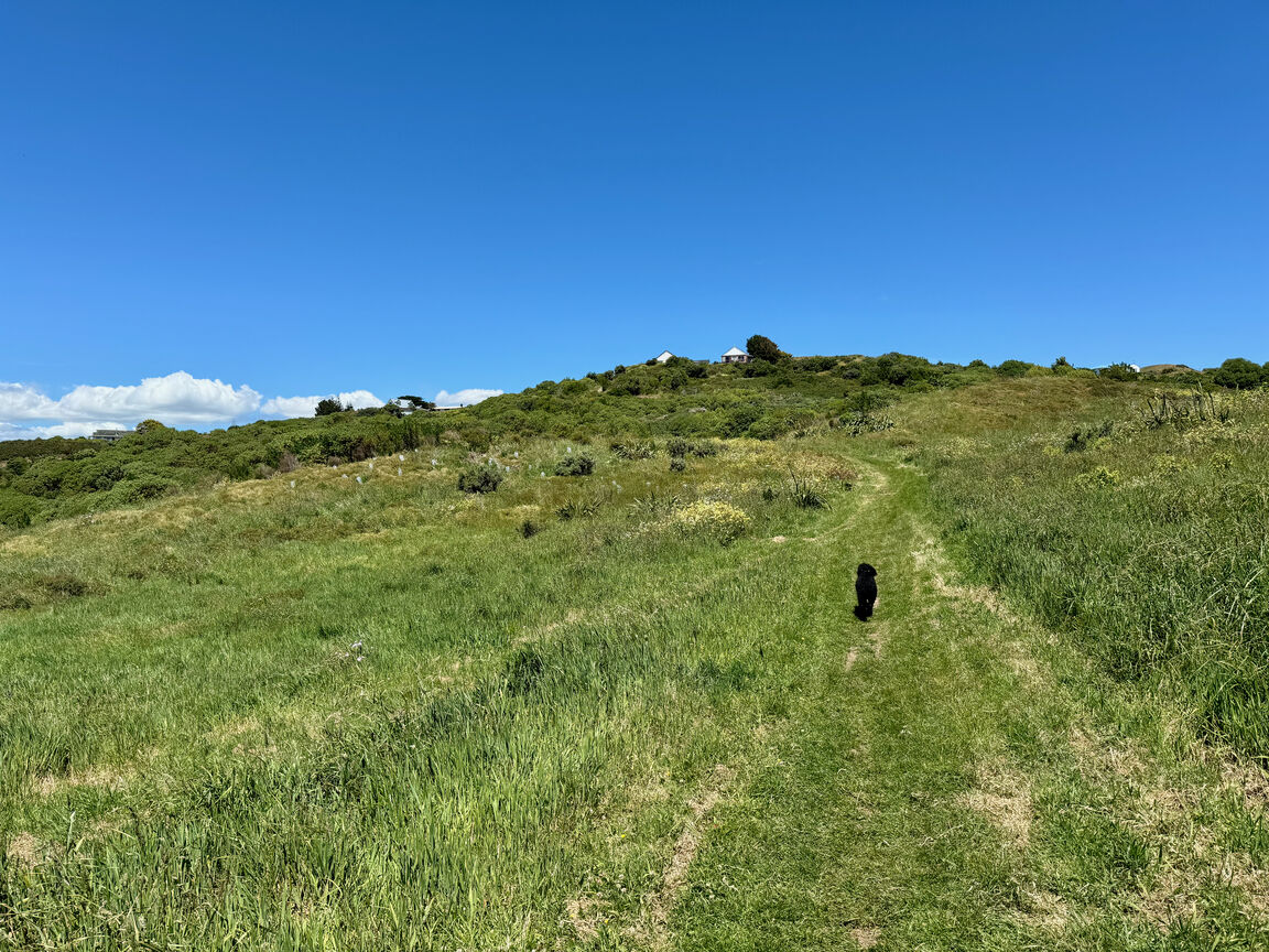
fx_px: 880
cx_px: 634
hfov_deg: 71.6
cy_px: 476
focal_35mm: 24
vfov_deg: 56.8
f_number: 1.78
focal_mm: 6.86
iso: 80
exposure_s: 1/4950
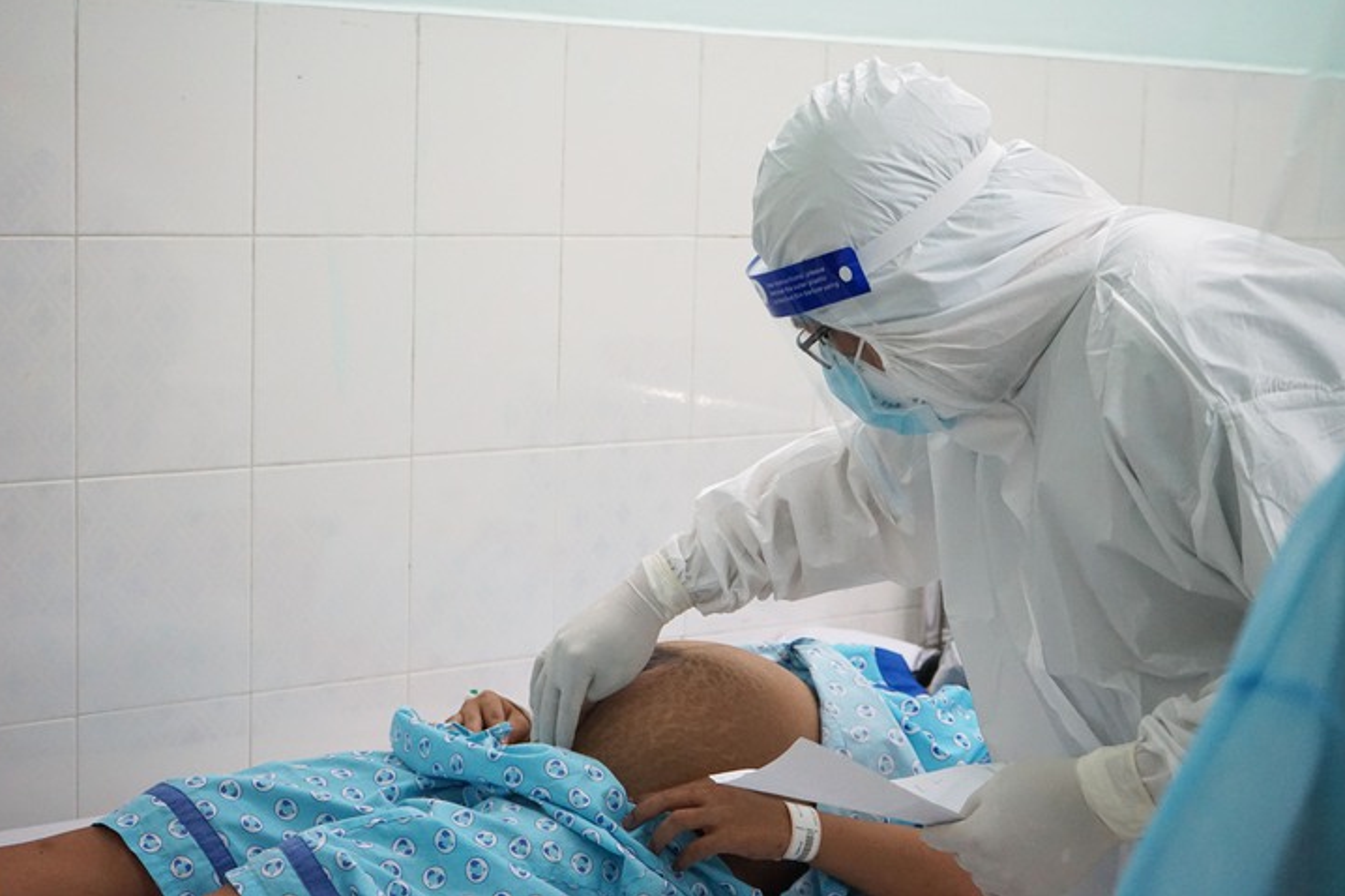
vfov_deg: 23.4
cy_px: 441
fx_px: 2166
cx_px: 667
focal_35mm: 58
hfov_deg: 34.5
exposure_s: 1/200
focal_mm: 57
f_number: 5.6
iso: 5000
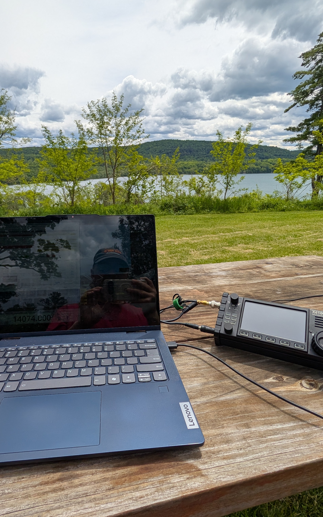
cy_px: 258
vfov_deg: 94.4
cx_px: 131
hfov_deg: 67.4
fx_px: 239
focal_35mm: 17
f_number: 1.7
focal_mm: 2.02
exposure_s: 1/3906
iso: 52
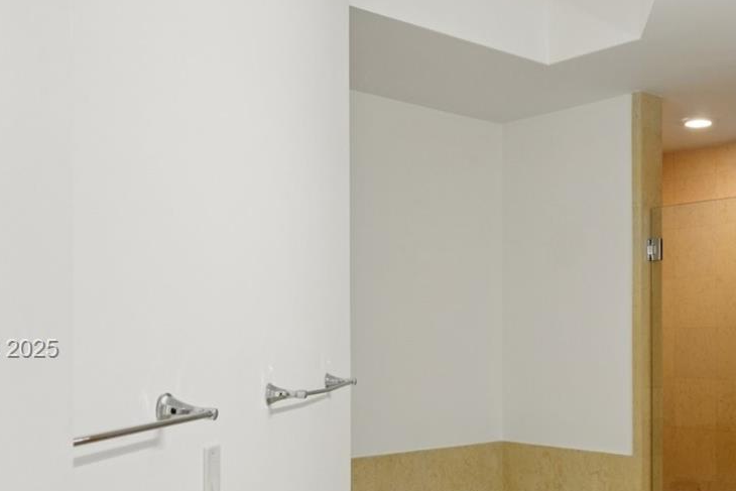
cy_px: 350
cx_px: 550
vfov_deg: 28.9
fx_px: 941
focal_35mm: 46
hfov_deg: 41.5
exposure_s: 1/13
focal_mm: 21
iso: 200
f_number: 9
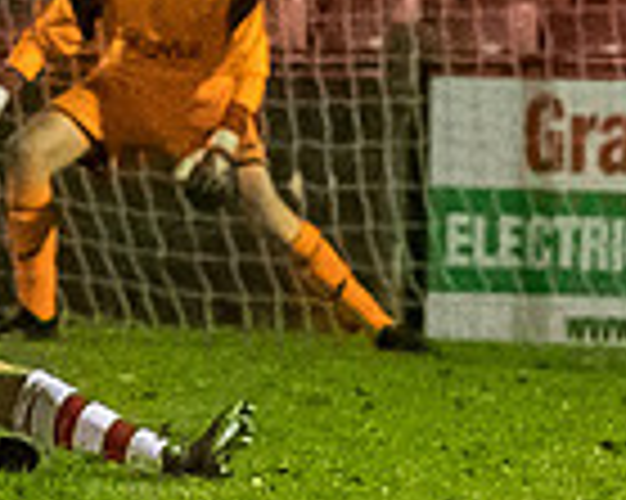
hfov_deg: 2.0
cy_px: 210
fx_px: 18236
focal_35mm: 985
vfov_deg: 1.6
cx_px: -649
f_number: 2.8
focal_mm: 113
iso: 6400
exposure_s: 1/1000
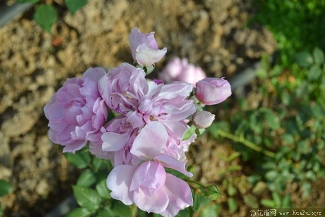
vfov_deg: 22.6
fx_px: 542
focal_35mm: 60
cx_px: 162
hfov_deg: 33.4
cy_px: 108
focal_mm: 40
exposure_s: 1/160
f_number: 6.3
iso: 100
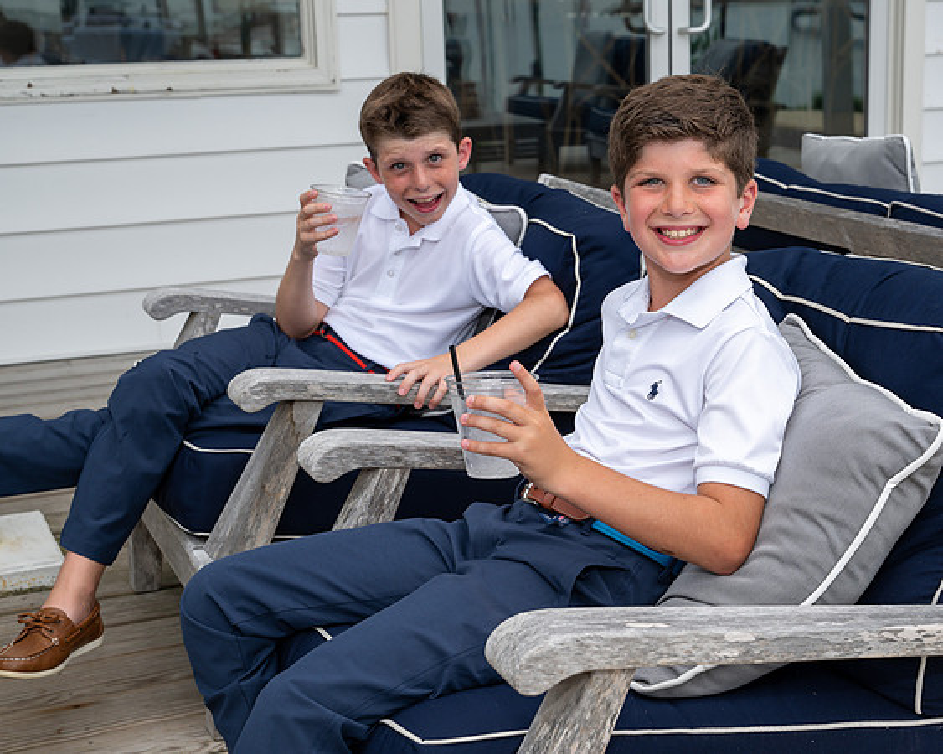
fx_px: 1587
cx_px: 595
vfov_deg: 26.7
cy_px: 357
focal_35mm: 57
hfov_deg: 32.9
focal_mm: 48
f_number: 7.1
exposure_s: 1/250
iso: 140
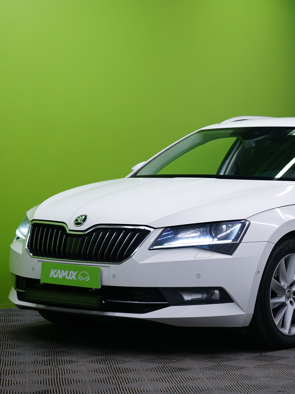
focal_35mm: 99
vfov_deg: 19.8
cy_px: 199
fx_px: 1125
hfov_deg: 14.8
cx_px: 259
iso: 400
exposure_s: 1/20
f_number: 5.6
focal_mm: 68
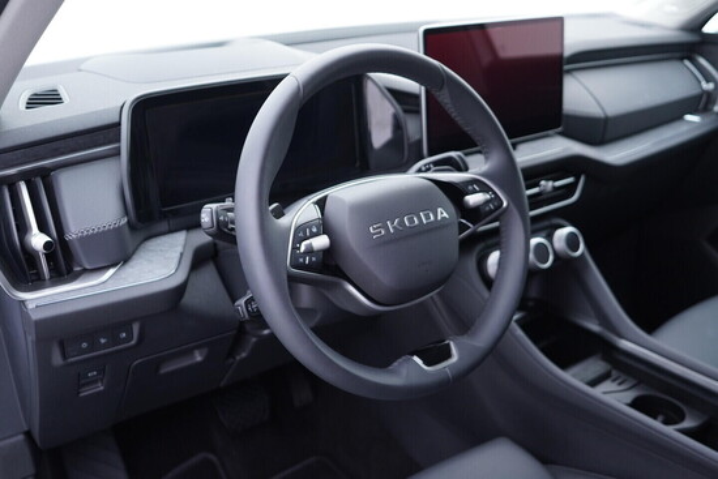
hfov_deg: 53.1
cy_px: 240
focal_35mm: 36
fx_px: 718
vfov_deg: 36.9
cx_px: 359
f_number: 2.8
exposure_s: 1/40
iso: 320
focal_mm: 24
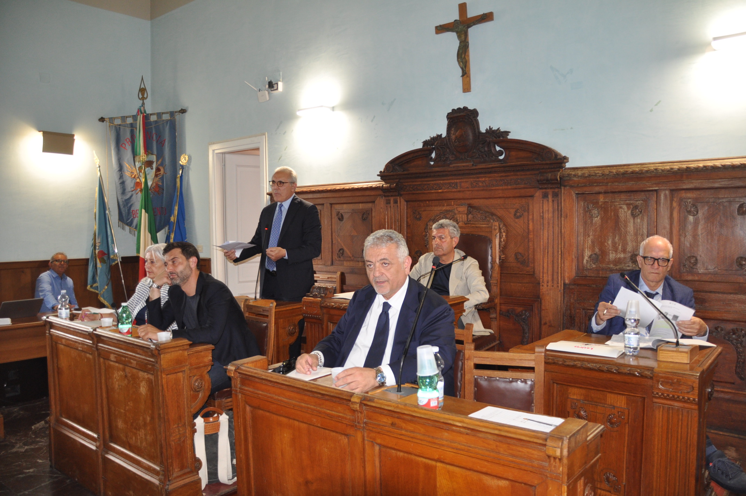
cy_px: 248
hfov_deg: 67.4
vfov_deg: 47.8
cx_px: 373
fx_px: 559
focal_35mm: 27
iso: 640
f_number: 3.5
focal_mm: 18
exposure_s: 1/60
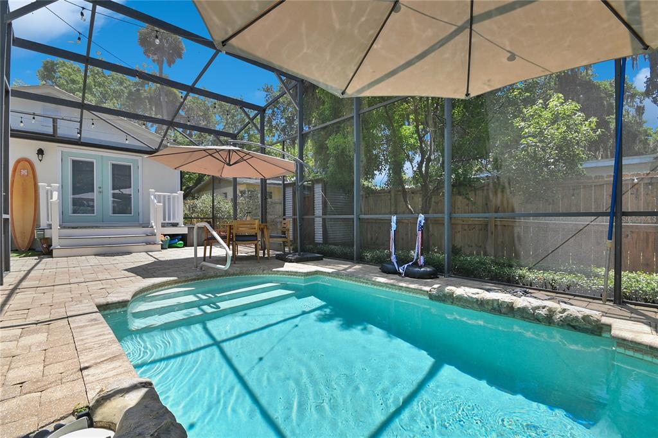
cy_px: 219
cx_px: 329
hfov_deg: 100.4
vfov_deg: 77.3
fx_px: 274
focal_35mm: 15
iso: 1000
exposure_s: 1/500
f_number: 11
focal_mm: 10
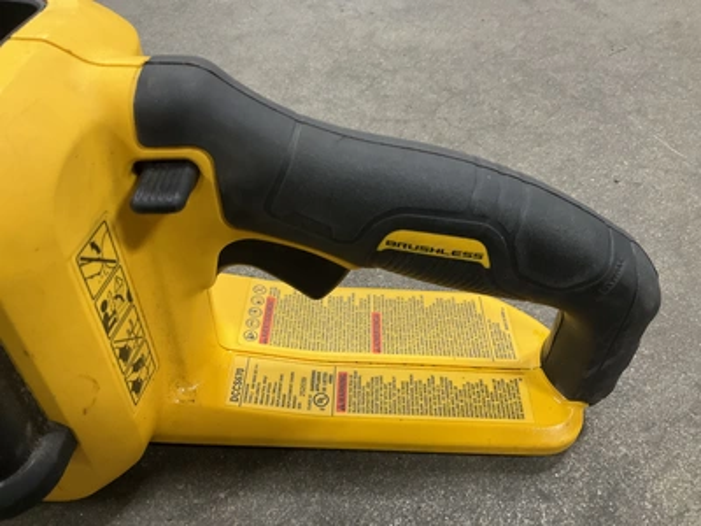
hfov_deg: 61.7
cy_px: 263
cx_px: 350
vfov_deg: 48.2
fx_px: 587
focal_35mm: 29
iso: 200
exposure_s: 1/40
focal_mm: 3
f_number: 1.8
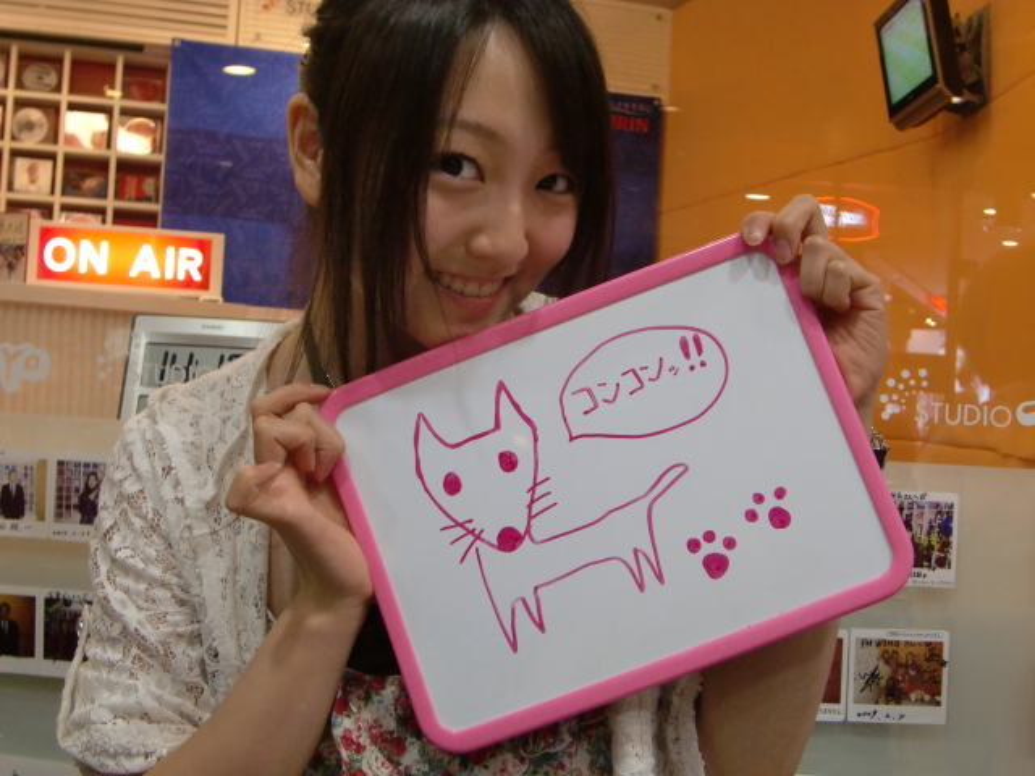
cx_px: 518
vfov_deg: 31.5
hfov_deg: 41.2
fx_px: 1375
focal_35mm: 46
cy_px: 388
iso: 320
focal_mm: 8.2
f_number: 3.3
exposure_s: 1/60
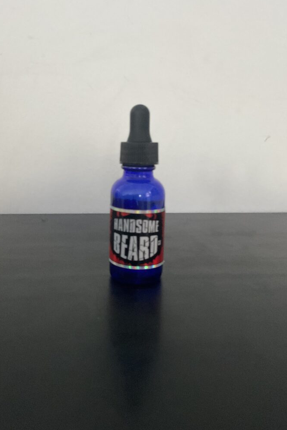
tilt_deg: -11.7
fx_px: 371
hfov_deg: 42.3
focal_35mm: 31
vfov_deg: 60.3
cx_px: 134
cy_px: 212
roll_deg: -2.4
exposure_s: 1/30
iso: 400
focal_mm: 3
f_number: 1.8
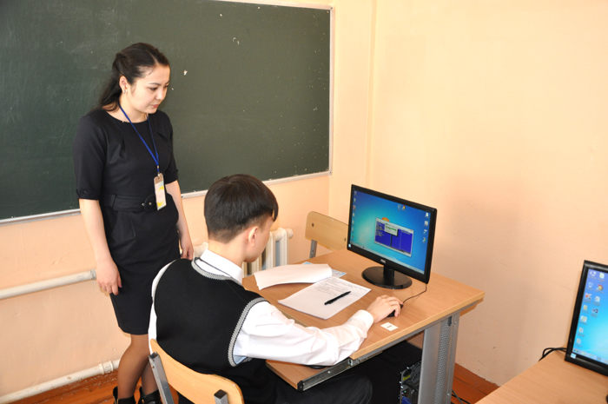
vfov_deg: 41.6
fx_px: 531
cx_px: 304
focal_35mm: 32
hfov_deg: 59.5
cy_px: 202
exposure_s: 1/125
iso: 800
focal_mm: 21
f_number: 3.8
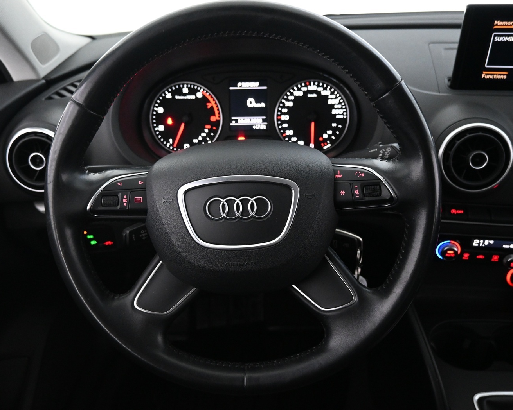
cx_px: 244
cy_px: 201
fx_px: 449
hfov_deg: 59.4
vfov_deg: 49.1
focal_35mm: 30
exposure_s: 1/25
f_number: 3.5
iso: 2800
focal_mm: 17
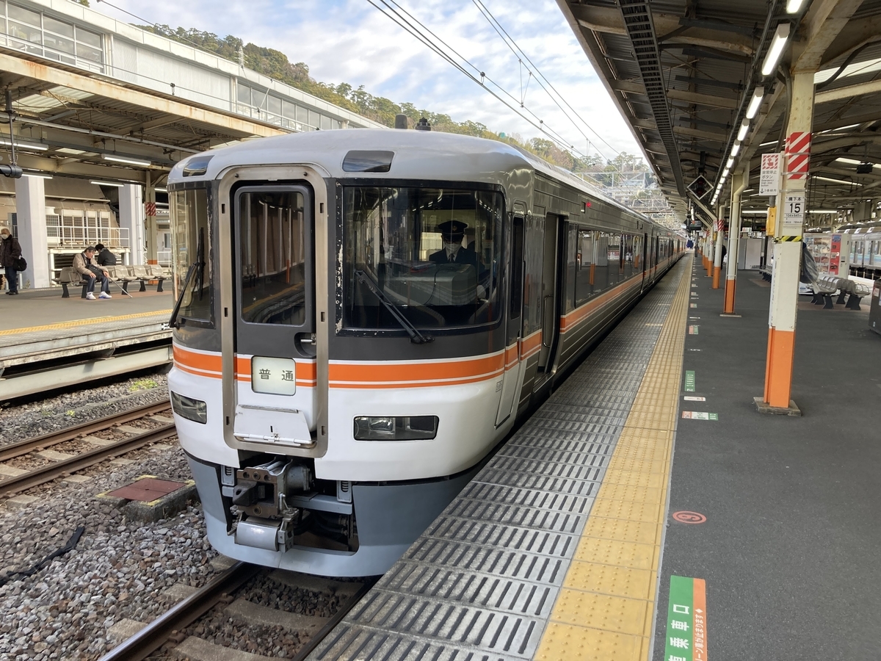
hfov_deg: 63.4
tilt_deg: -5.8
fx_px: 713
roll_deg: -0.4
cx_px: 440
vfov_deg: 49.7
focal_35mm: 28
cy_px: 330
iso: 20
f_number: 1.8
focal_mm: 3.99
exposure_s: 1/204
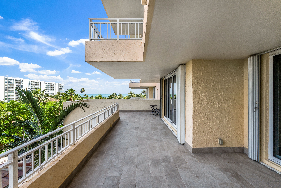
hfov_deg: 104.3
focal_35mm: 14
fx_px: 109
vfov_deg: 81.2
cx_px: 140
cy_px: 94
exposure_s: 1/100
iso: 200
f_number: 8
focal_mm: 14
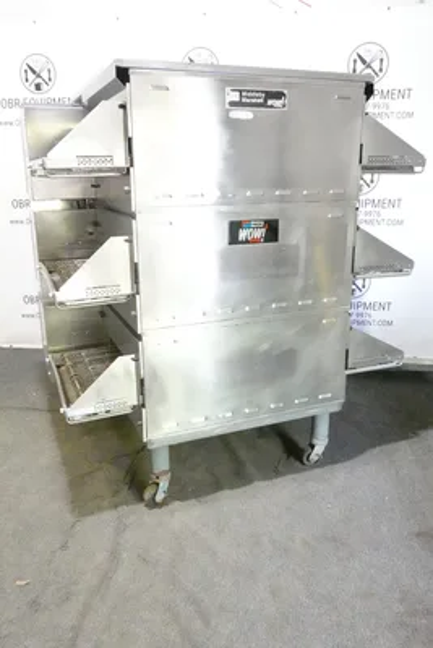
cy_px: 324
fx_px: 541
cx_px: 216
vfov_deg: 61.9
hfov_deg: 43.6
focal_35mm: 30
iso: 6400
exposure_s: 1/15
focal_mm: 11.06
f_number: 10
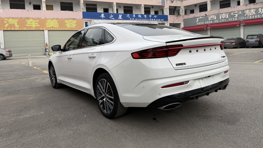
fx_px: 188
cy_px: 58
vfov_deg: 42.6
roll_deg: +1.6
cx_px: 133
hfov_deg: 69.9
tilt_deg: -4.1
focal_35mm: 27
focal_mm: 6.76
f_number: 1.78
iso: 80
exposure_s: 1/1106
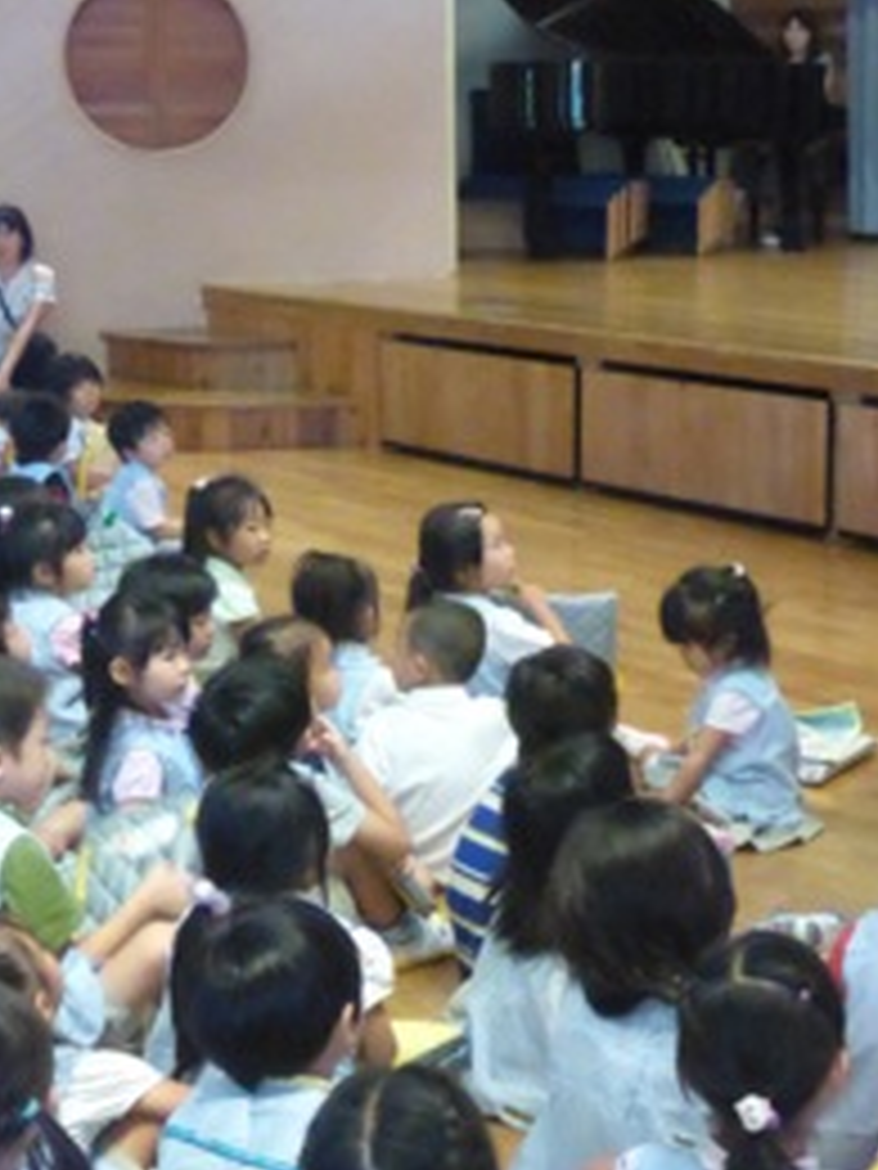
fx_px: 2232
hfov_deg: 22.2
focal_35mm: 66
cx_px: 531
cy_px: 585
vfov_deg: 29.4
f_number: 4.5
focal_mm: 8.4
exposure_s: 1/50
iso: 3200
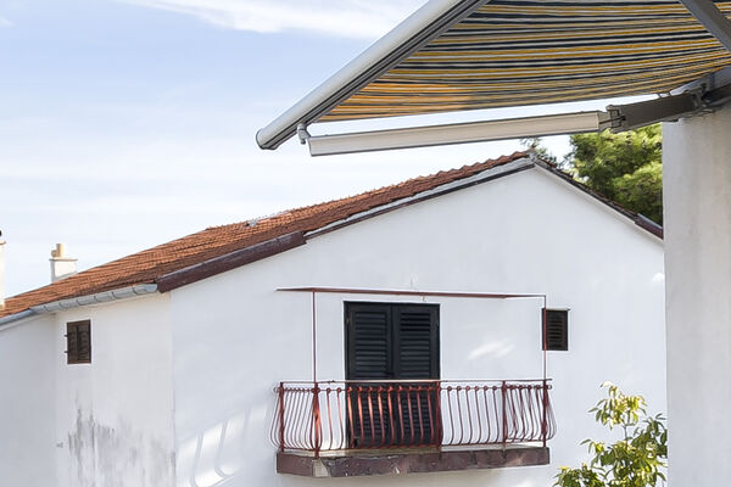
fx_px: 1421
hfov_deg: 26.4
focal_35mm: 70
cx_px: 819
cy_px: 435
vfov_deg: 19.1
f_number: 7.1
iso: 100
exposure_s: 1/200
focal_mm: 10
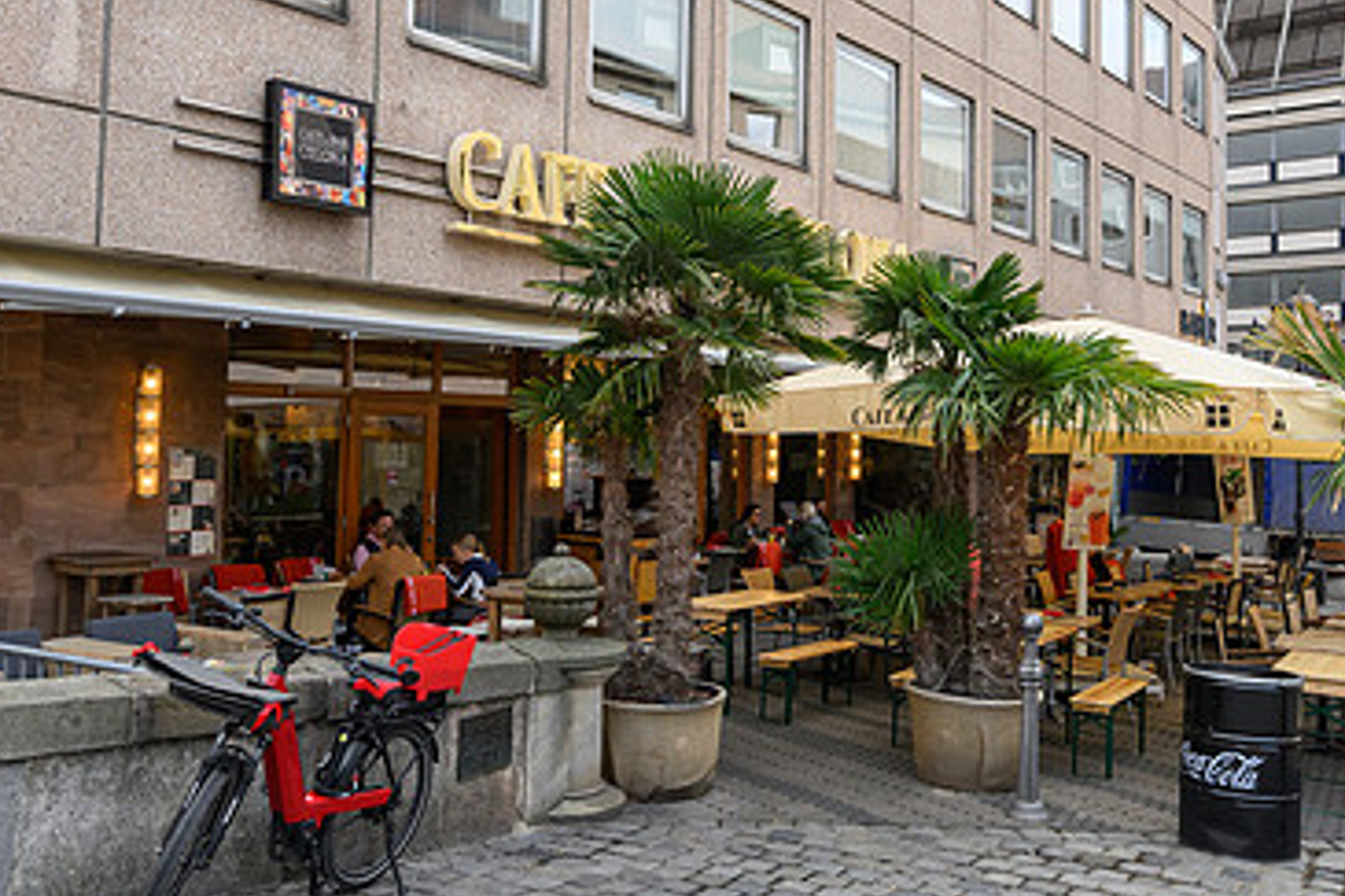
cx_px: 719
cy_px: 365
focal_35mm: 35
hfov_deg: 54.4
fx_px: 1307
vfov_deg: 37.7
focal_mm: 15
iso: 720
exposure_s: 1/250
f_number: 8
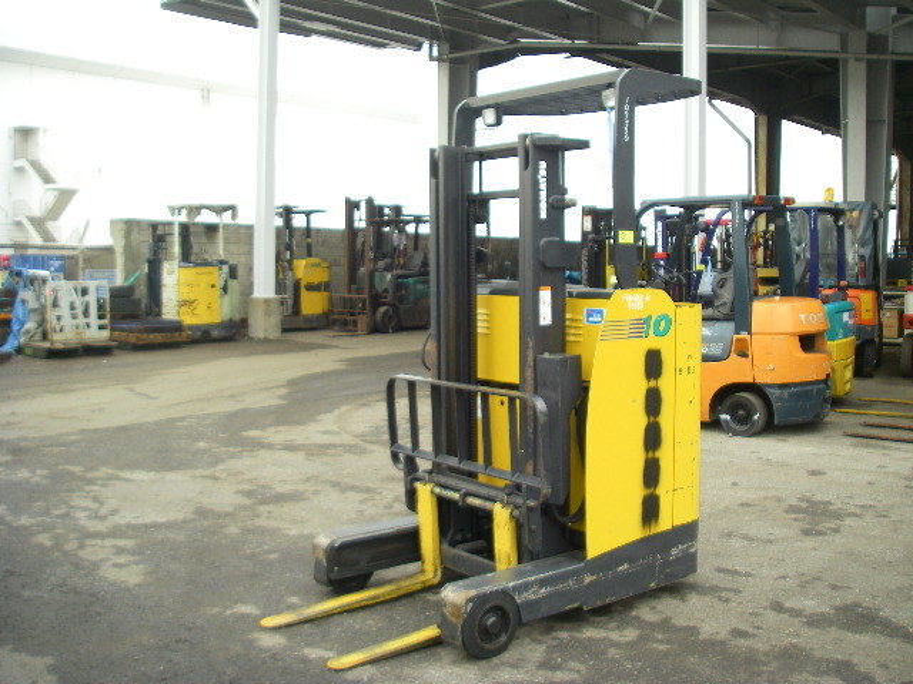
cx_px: 456
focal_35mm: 38
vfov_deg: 37.7
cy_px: 342
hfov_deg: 49.0
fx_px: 1002
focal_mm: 6.3
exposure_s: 1/50
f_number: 3.3
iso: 64
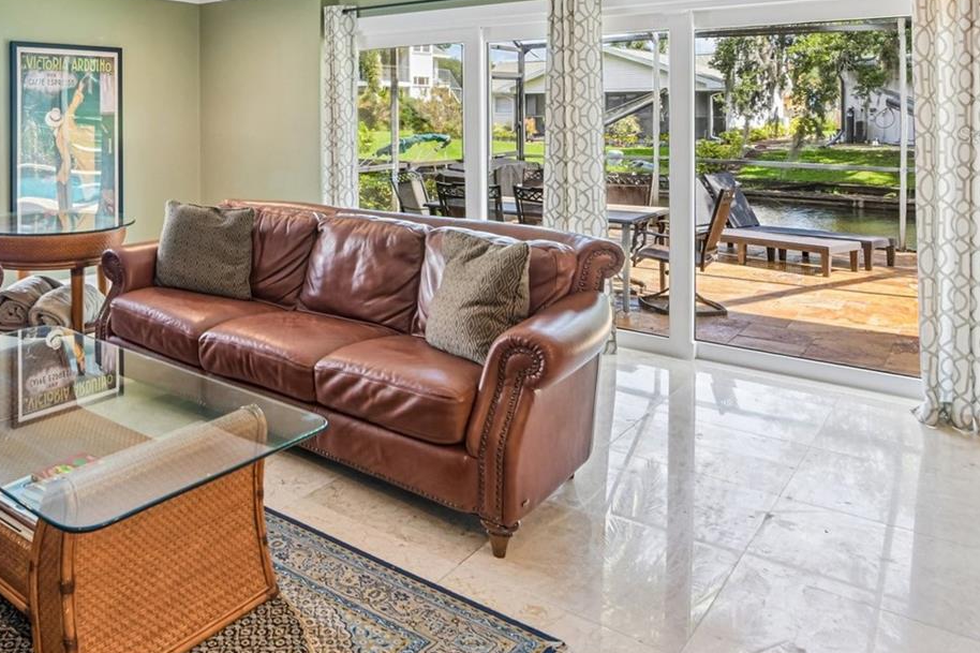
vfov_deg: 44.3
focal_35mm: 28
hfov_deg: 60.3
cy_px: 135
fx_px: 762
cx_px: 197
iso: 400
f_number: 8
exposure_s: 1/30
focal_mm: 16
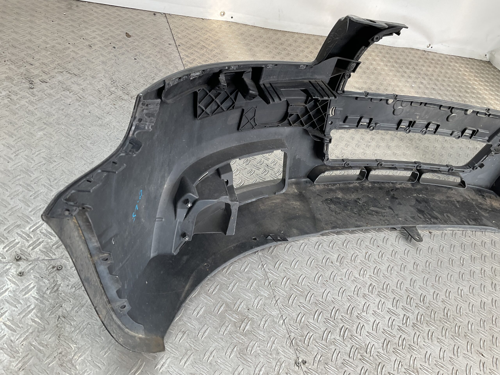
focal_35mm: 29
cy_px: 188
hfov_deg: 61.7
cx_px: 250
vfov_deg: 48.2
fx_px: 419
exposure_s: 1/120
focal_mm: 3
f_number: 1.8
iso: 20
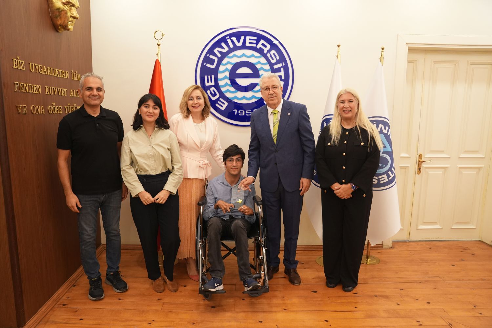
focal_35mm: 25
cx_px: 246
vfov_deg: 51.3
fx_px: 342
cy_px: 164
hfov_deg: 71.5
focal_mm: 25
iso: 1600
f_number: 3.2
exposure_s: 1/100
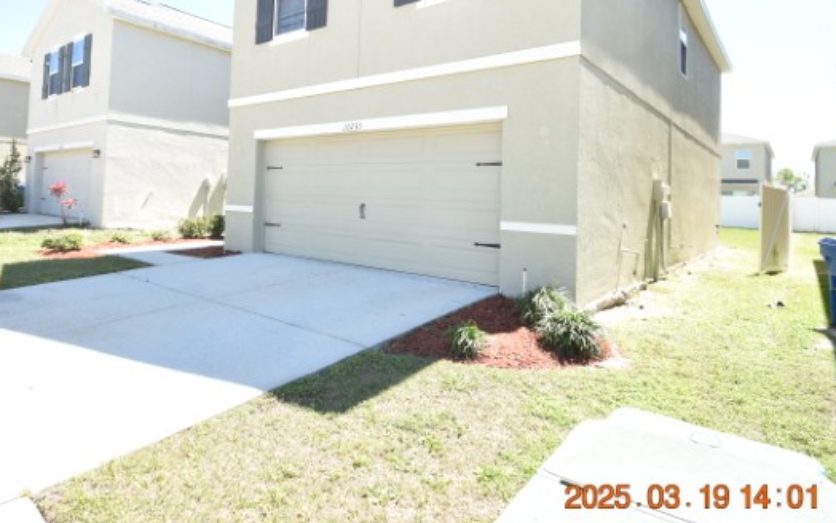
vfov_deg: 56.0
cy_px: 172
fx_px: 479
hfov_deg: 81.7
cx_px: 354
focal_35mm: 21
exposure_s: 1/250
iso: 360
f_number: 8
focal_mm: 10
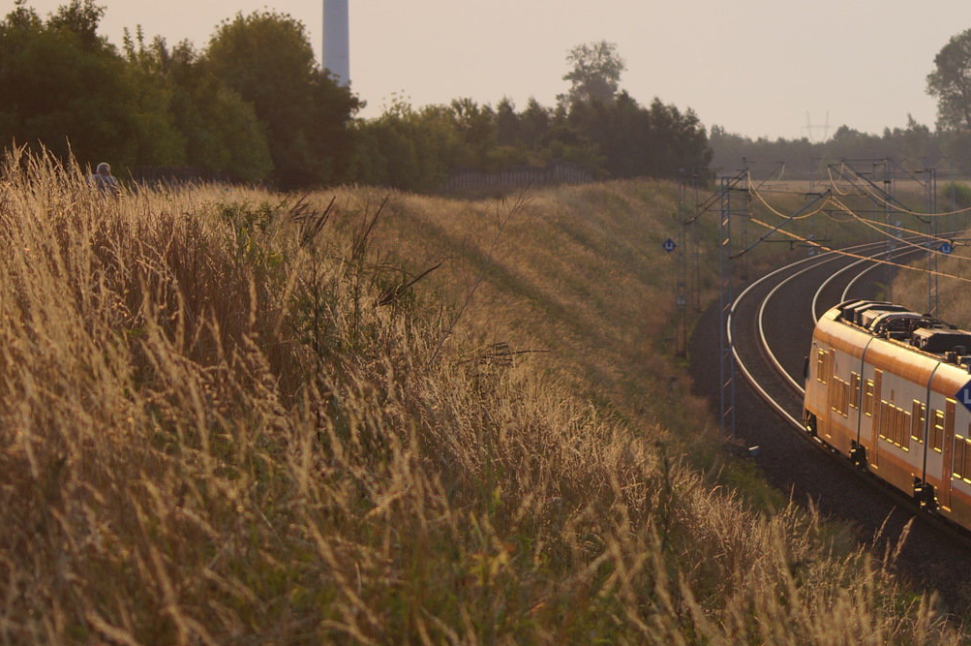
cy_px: 114
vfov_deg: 6.8
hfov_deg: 10.2
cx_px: 925
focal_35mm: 201
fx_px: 5417
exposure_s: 1/640
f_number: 4
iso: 100
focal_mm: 70
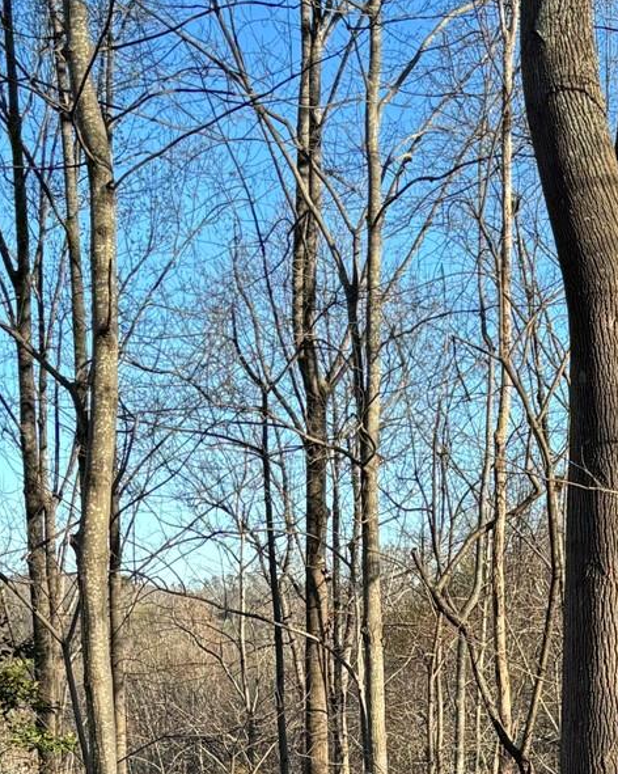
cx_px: 600
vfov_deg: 20.3
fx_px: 2014
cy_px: 931
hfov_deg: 17.1
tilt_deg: -9.3
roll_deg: -0.2
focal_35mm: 88
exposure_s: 1/927
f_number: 1.6
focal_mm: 5.96
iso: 50
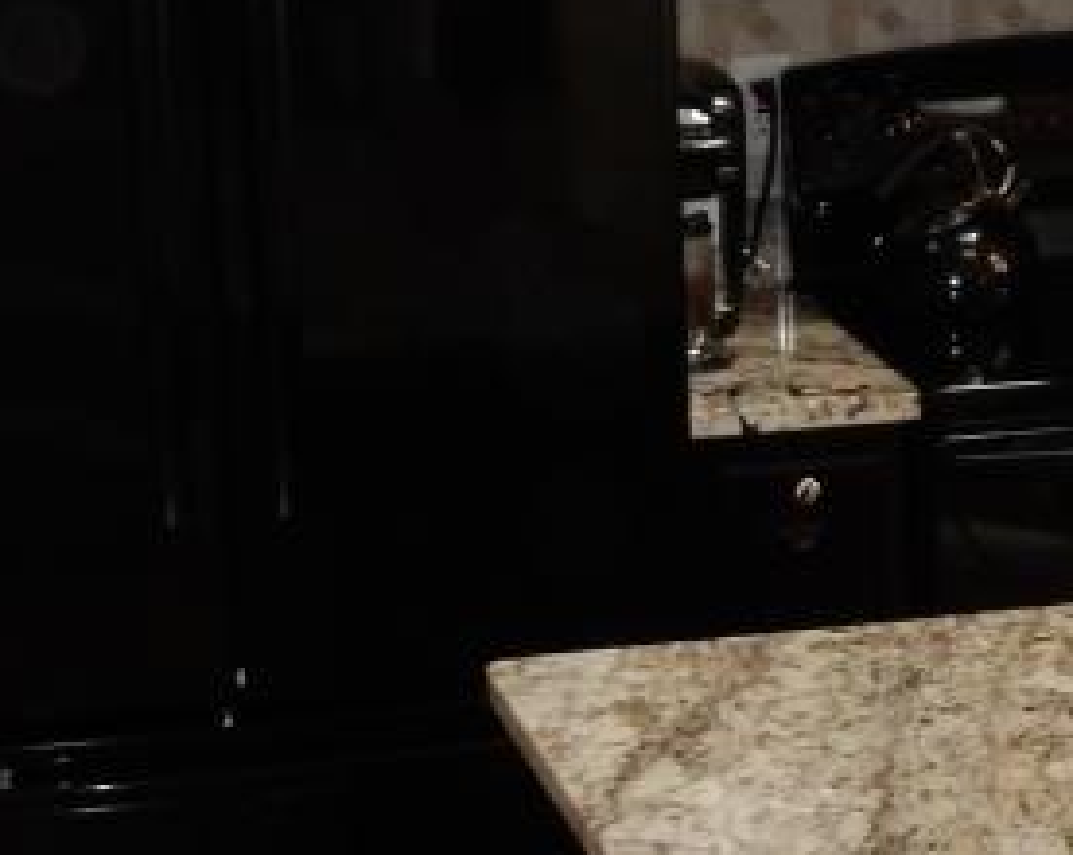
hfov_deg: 11.8
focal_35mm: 156
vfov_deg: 9.9
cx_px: 1641
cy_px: 295
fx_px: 4947
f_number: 4.2
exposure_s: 1/30
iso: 360
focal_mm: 7.6
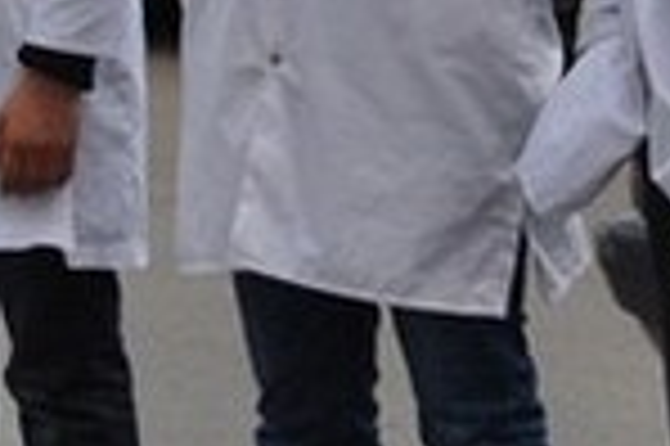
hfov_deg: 7.3
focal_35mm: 276
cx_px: -497
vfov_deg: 4.9
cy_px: -133
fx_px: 5131
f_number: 9
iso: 200
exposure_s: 1/320
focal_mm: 40
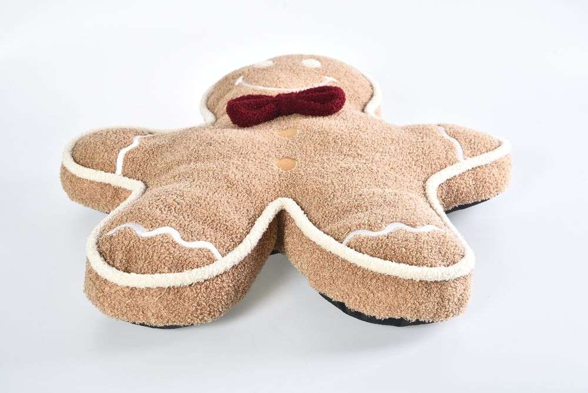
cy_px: 196
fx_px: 817
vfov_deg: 27.0
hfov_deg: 39.6
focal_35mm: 50
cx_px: 294
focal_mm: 50
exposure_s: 1/125
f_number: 9
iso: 320
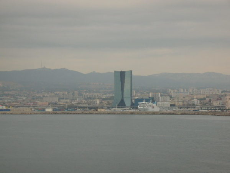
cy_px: 86
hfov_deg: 18.7
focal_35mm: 105
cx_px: 115
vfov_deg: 14.1
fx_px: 698
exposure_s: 1/213
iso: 50
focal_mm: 17.4
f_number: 5.4
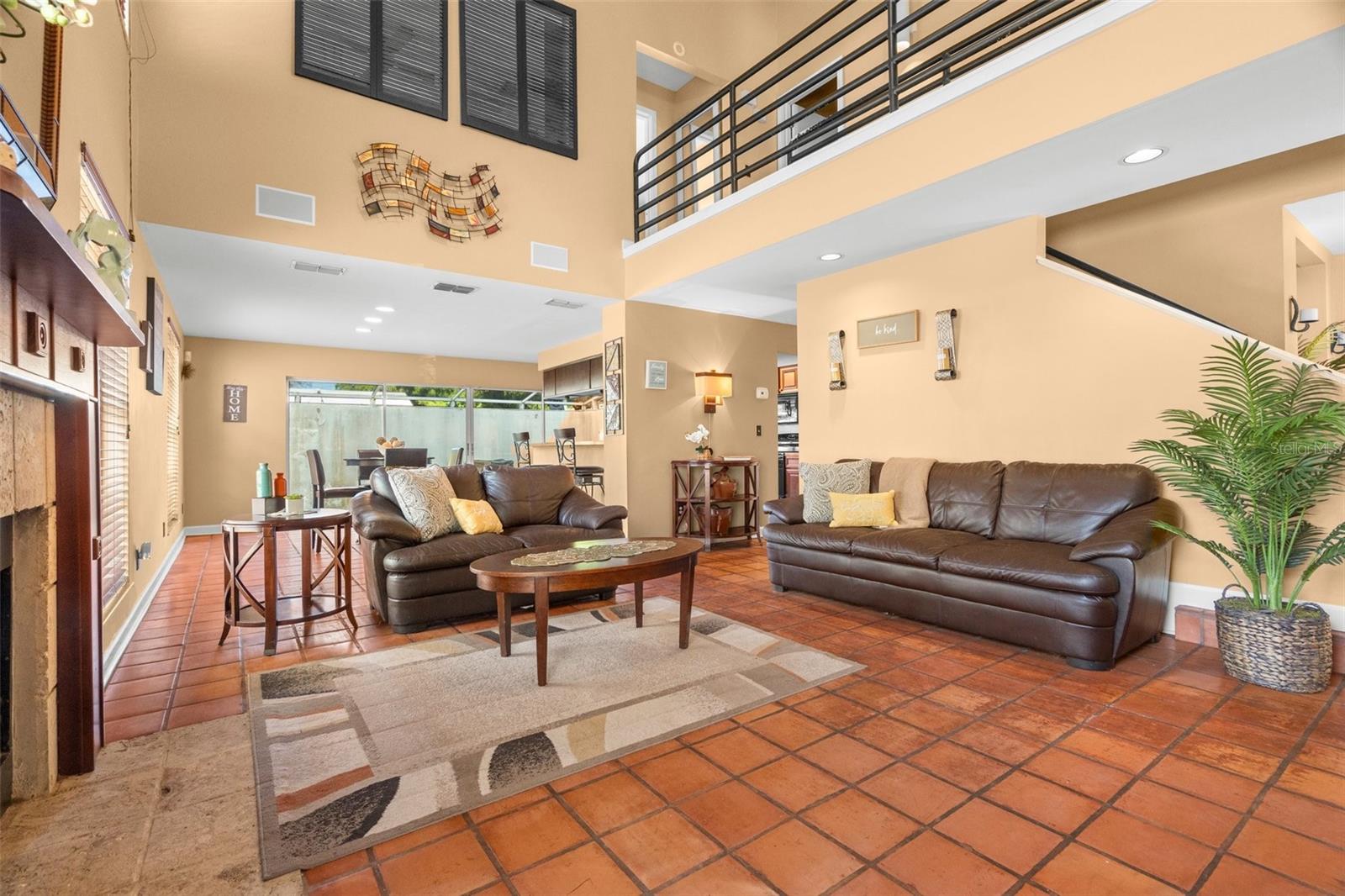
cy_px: 448
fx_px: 598
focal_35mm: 16
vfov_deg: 73.7
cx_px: 672
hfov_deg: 96.7
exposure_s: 1/4
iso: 1600
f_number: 8
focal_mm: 16
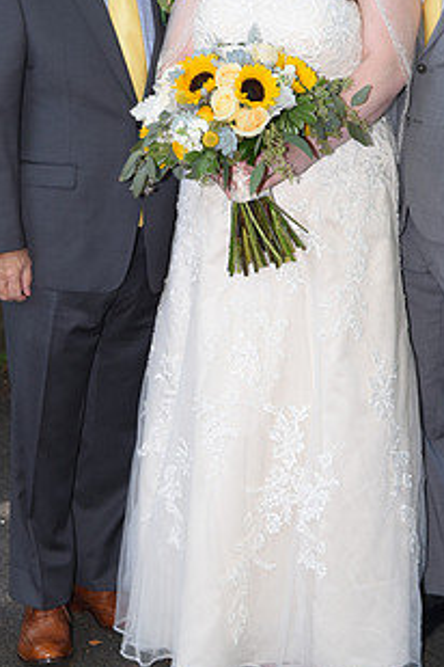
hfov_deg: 11.2
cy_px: 117
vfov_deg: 16.6
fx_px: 2257
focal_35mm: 122
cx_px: 279
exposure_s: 1/200
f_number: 5
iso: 500
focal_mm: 65
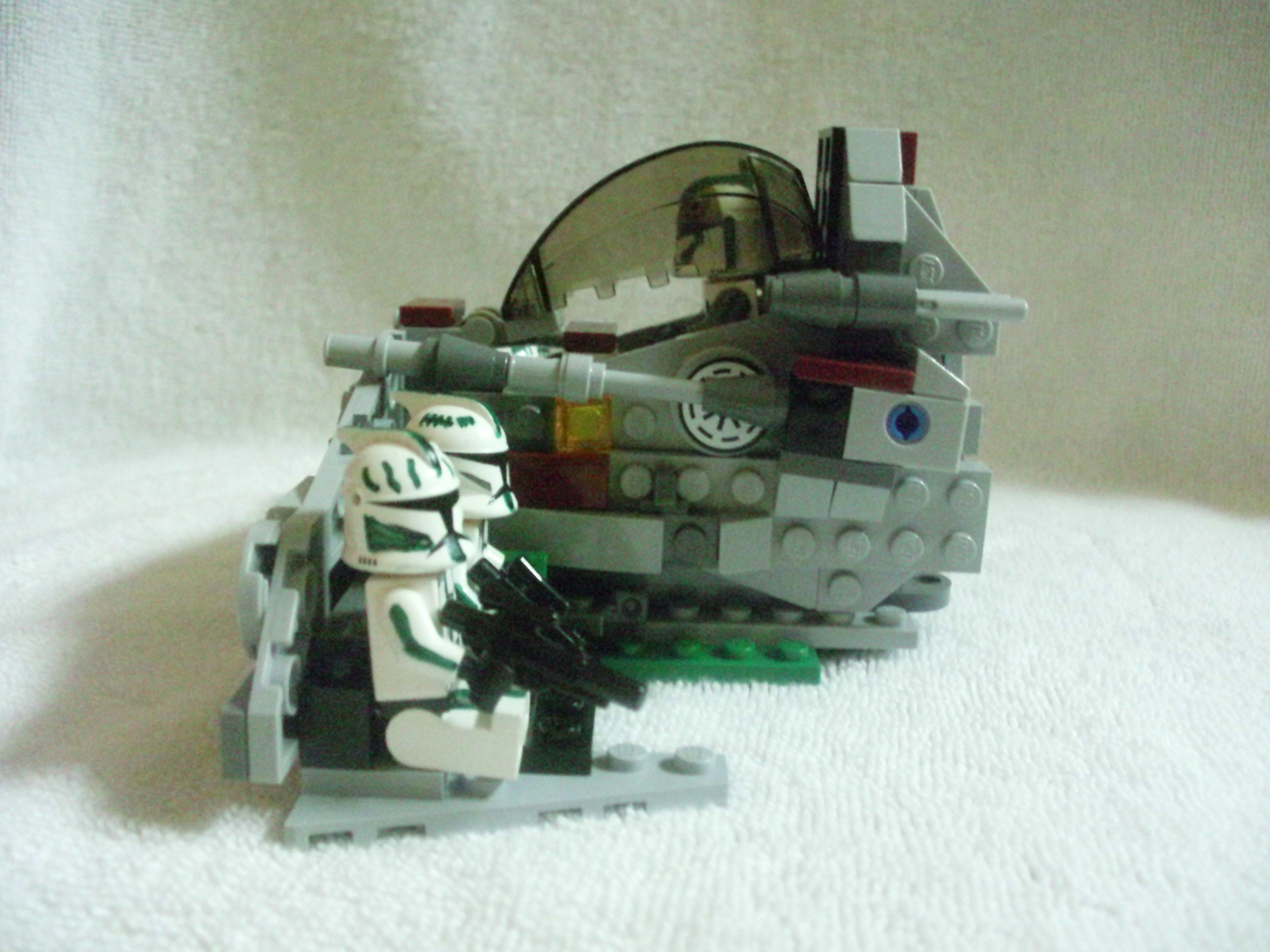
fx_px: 1394
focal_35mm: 38
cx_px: 635
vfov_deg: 37.7
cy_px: 476
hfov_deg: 49.0
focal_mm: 6.3
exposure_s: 1/14
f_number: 3.1
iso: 1600
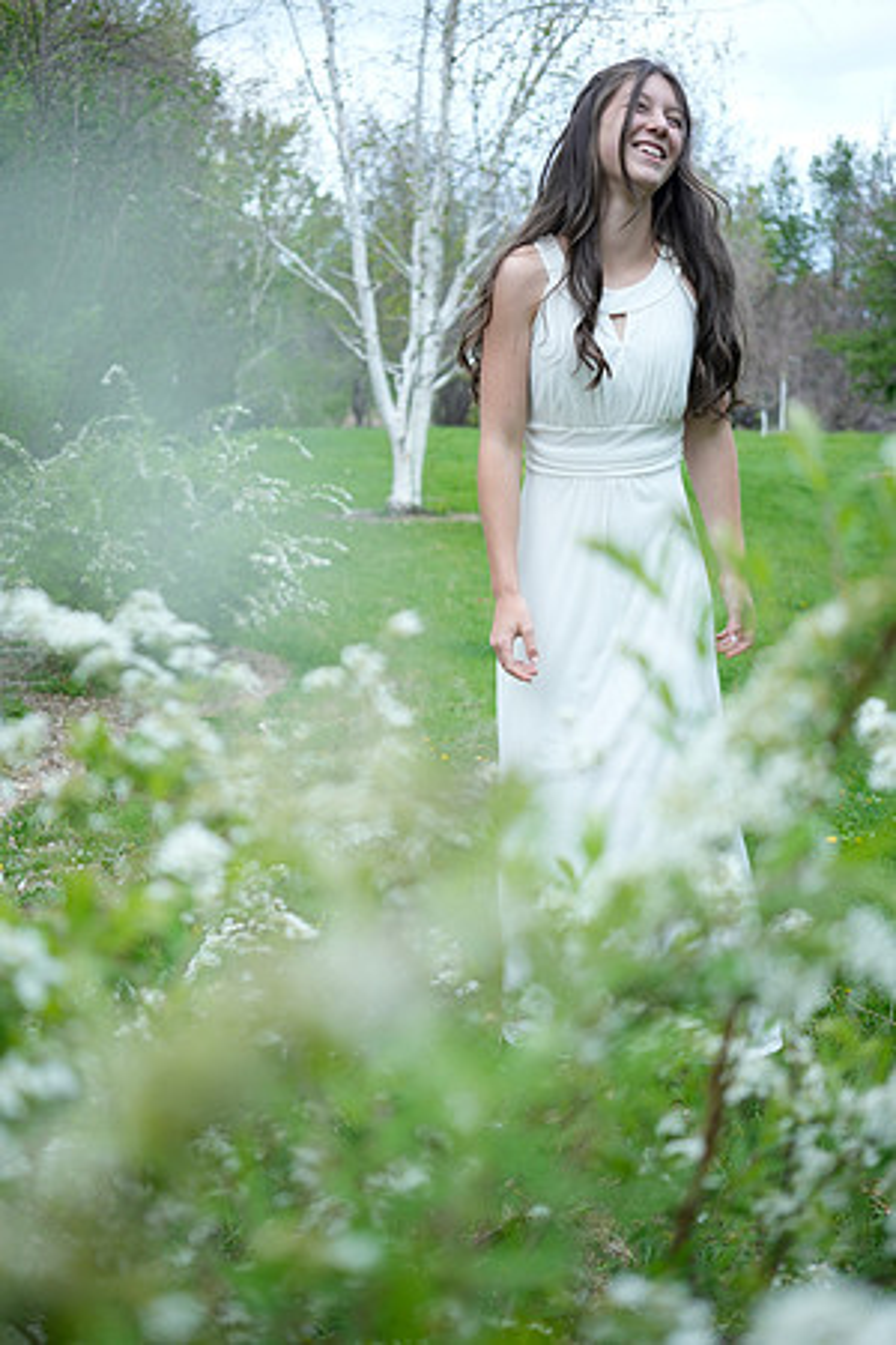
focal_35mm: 35
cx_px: 448
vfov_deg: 54.4
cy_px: 672
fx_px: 1307
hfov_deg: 37.9
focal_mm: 35
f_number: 2.8
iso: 400
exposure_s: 1/400
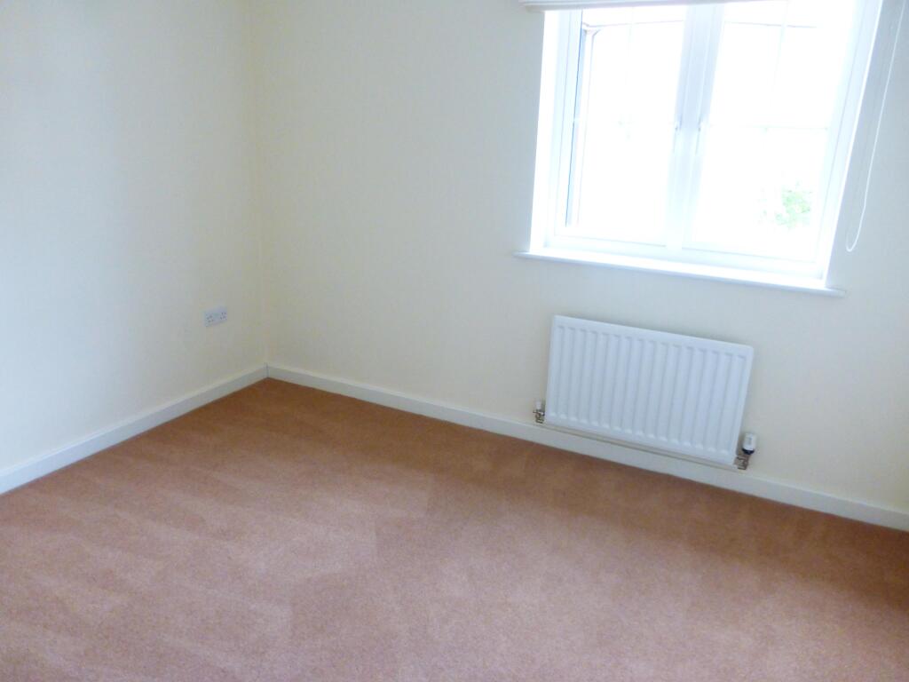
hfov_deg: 71.6
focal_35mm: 24
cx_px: 454
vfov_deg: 56.8
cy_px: 341
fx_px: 630
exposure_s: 1/60
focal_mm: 4.3
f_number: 3.3
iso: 400
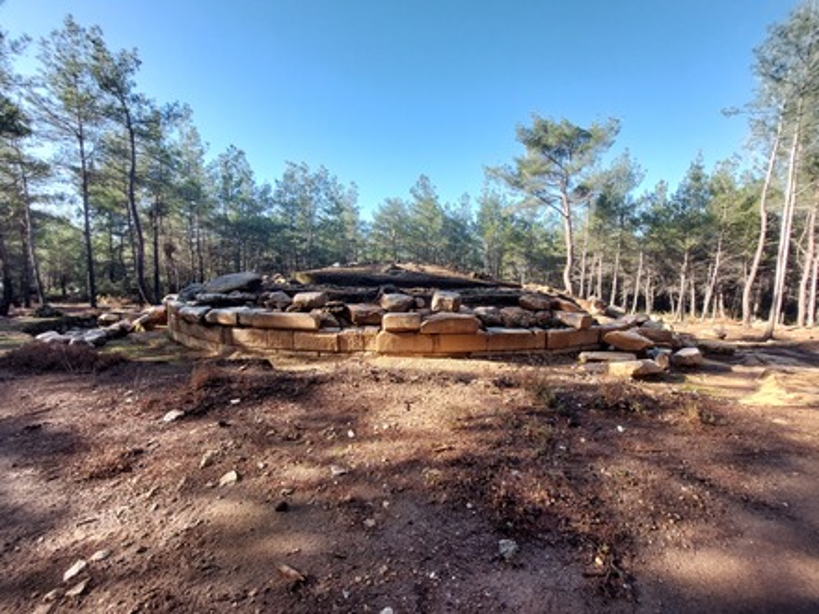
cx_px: 410
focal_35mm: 13
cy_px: 307
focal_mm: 1.74
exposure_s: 1/258
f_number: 2.2
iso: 50
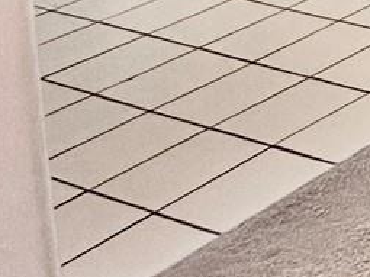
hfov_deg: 11.9
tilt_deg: -4.9
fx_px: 940
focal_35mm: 88
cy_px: -397
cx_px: 1082
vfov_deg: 12.7
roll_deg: -0.1
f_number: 2.2
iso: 200
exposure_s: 1/120
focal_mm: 2.22
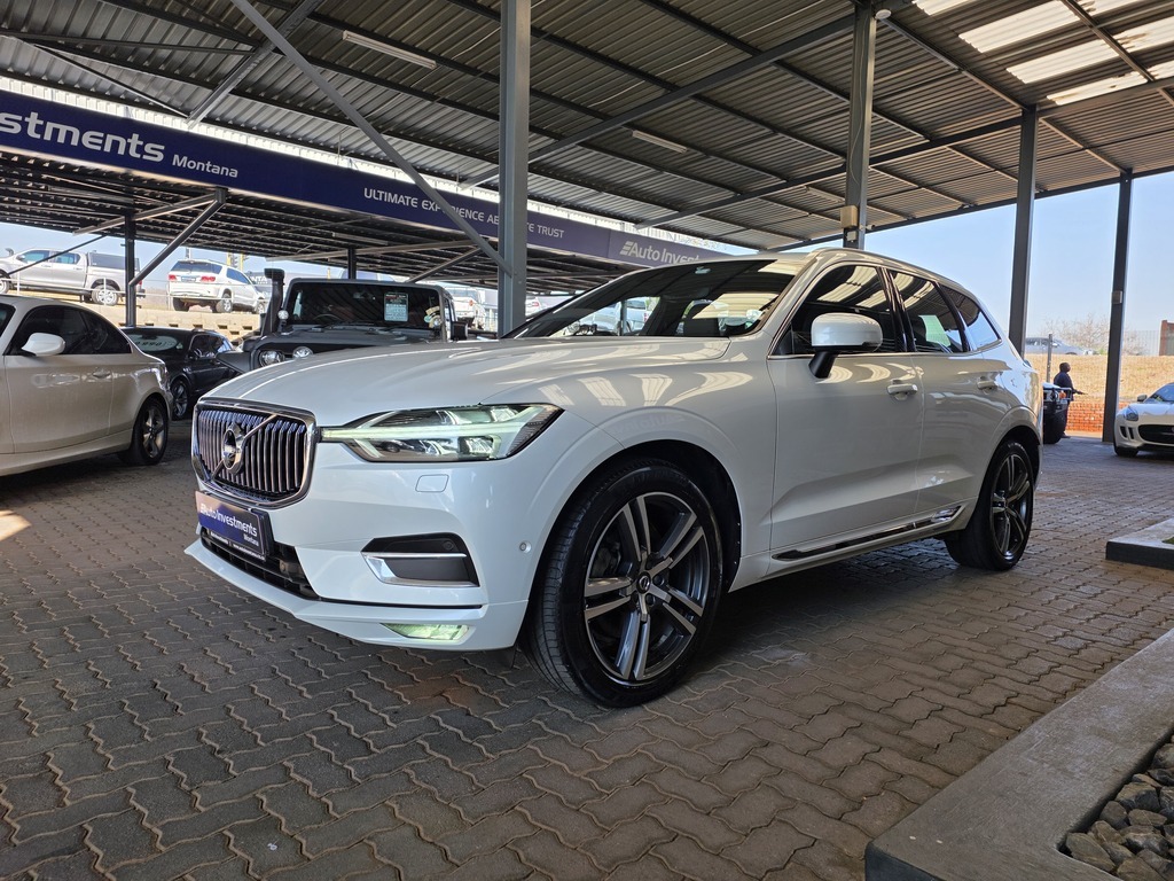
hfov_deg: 73.9
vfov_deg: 58.9
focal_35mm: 23
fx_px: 780
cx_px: 587
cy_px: 440
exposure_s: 1/165
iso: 12
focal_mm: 6.25
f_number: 1.7
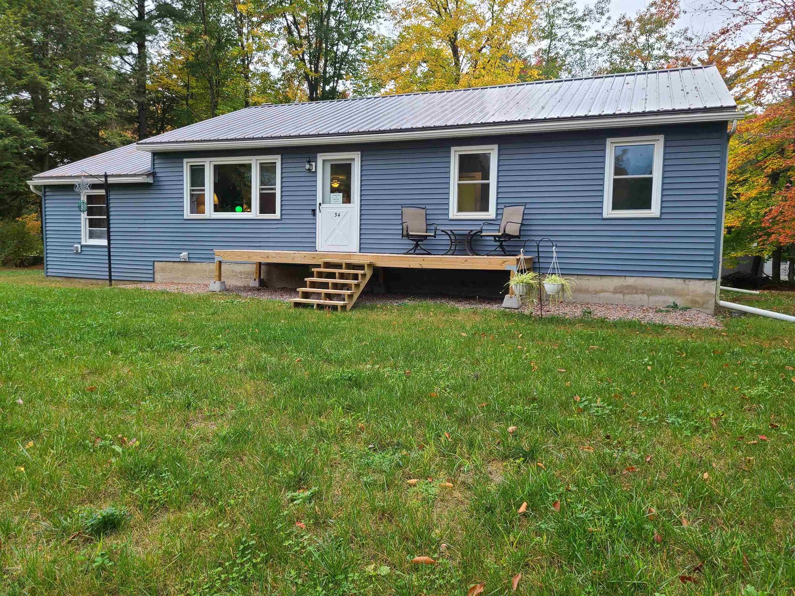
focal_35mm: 26
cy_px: 298
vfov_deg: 53.1
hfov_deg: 67.3
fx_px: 597
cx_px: 398
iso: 40
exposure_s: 1/123
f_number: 1.8
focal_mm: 5.4
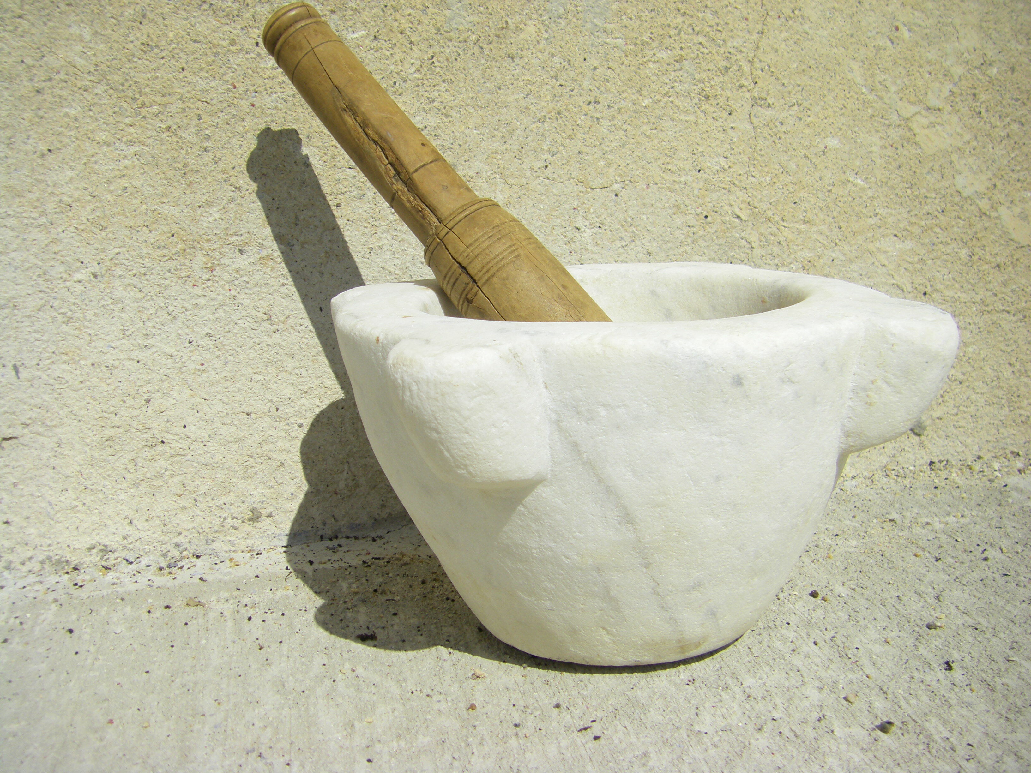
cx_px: 516
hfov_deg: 49.0
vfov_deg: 37.7
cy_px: 386
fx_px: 1132
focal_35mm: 38
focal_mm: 6.3
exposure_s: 1/400
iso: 64
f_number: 7
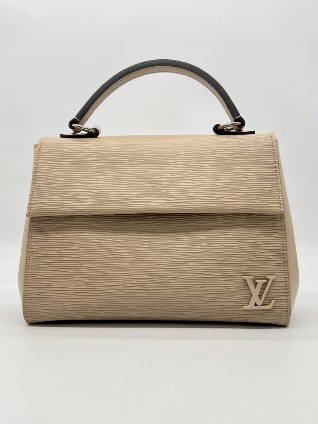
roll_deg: -1.3
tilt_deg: -1.4
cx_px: 159
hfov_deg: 53.1
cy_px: 212
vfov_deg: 67.3
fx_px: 318
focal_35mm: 26
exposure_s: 1/196
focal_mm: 5.7
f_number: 1.5
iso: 40
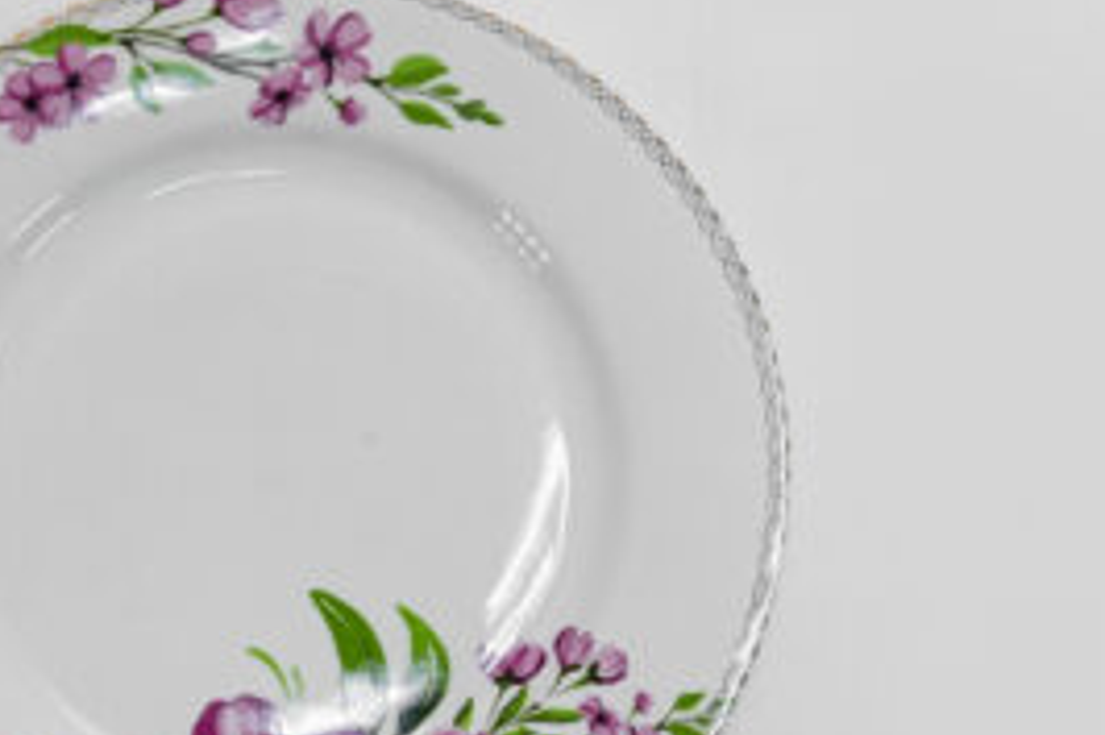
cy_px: 463
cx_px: 282
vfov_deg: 15.3
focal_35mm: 89
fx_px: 2730
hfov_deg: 22.7
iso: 3200
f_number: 13
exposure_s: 1/100
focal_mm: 55
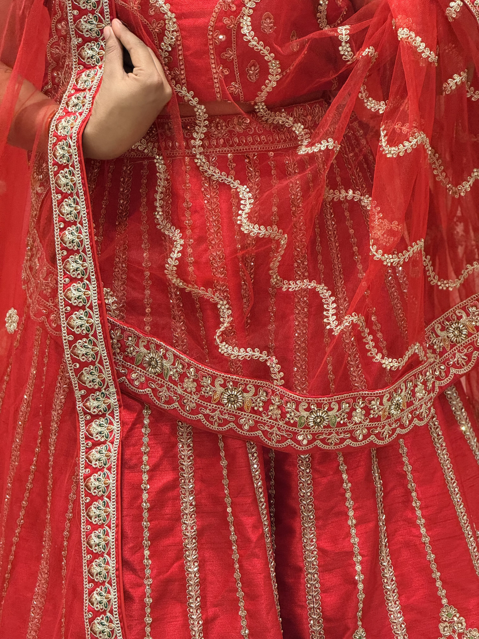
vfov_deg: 16.4
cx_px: 240
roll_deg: +3.3
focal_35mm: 120
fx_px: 2214
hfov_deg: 12.3
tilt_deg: -10.3
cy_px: 320
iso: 320
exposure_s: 1/100
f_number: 2.8
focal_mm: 15.66
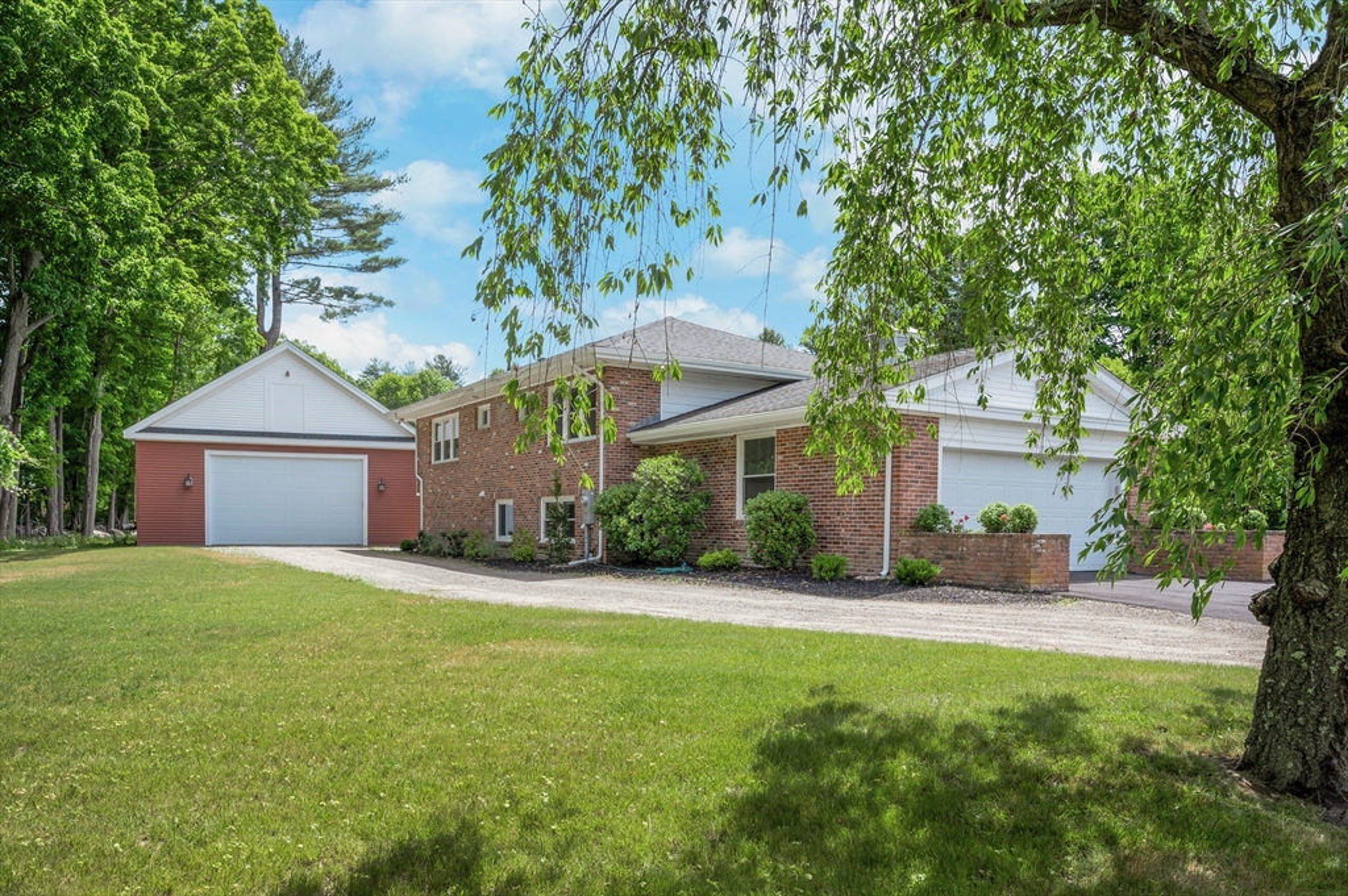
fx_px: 879
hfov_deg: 74.9
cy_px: 448
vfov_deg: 54.0
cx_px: 674
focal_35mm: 24
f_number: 11
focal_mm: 23.5
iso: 250
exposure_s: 1/80
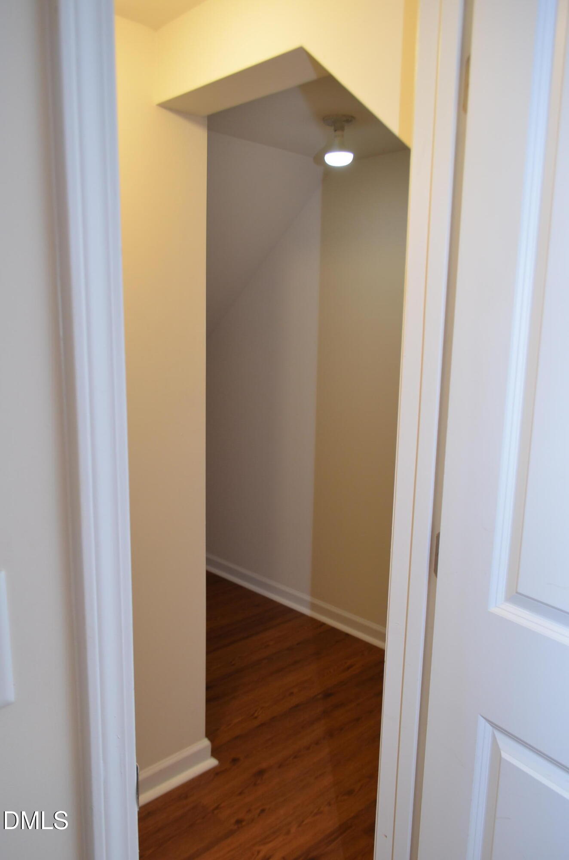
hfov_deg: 47.7
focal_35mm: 27
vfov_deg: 67.5
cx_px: 284
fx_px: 643
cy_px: 430
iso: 400
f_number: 4.5
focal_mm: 18
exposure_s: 1/80
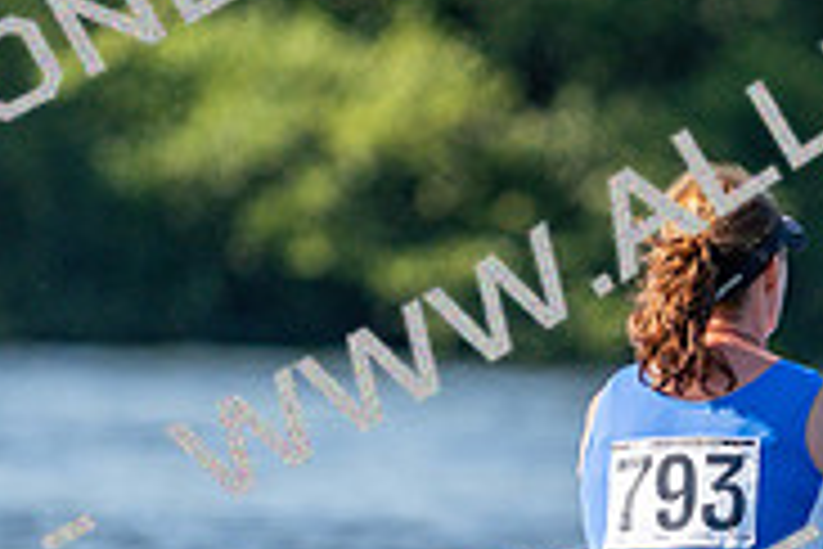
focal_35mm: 1435
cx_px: 724
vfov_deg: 1.0
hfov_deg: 1.4
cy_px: 511
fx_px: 32803
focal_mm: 452
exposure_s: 1/1600
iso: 400
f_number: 6.3
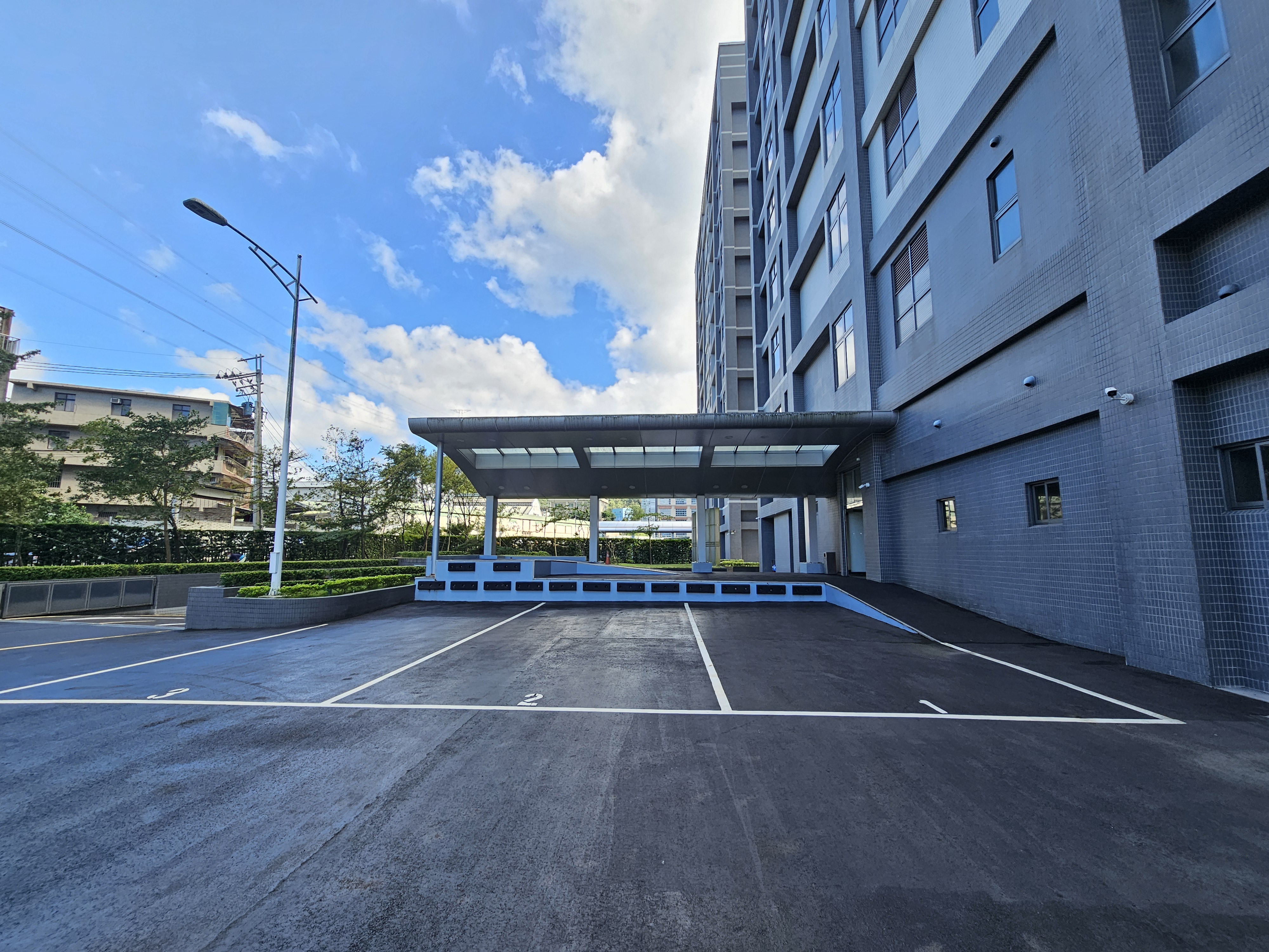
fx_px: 477
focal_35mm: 13
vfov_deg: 89.9
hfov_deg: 106.2
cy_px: 476
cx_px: 634
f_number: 2.2
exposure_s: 1/398
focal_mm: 2.2
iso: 50
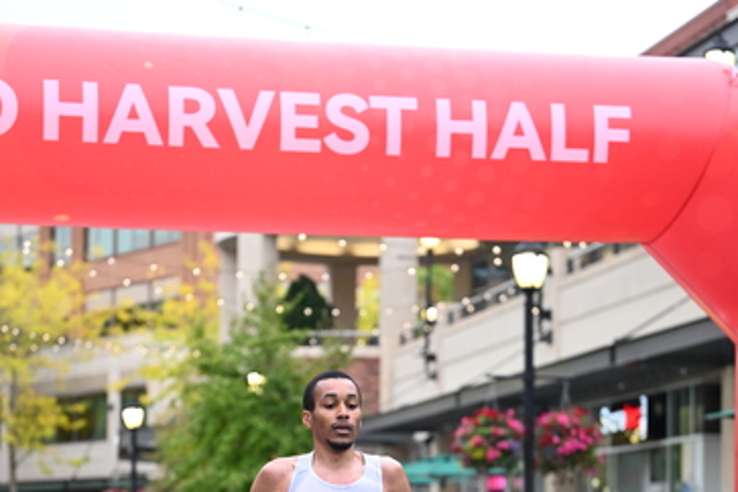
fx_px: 2234
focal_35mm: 109
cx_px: 371
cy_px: 488
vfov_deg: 12.4
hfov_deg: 18.8
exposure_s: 1/800
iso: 1600
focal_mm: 72
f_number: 2.8
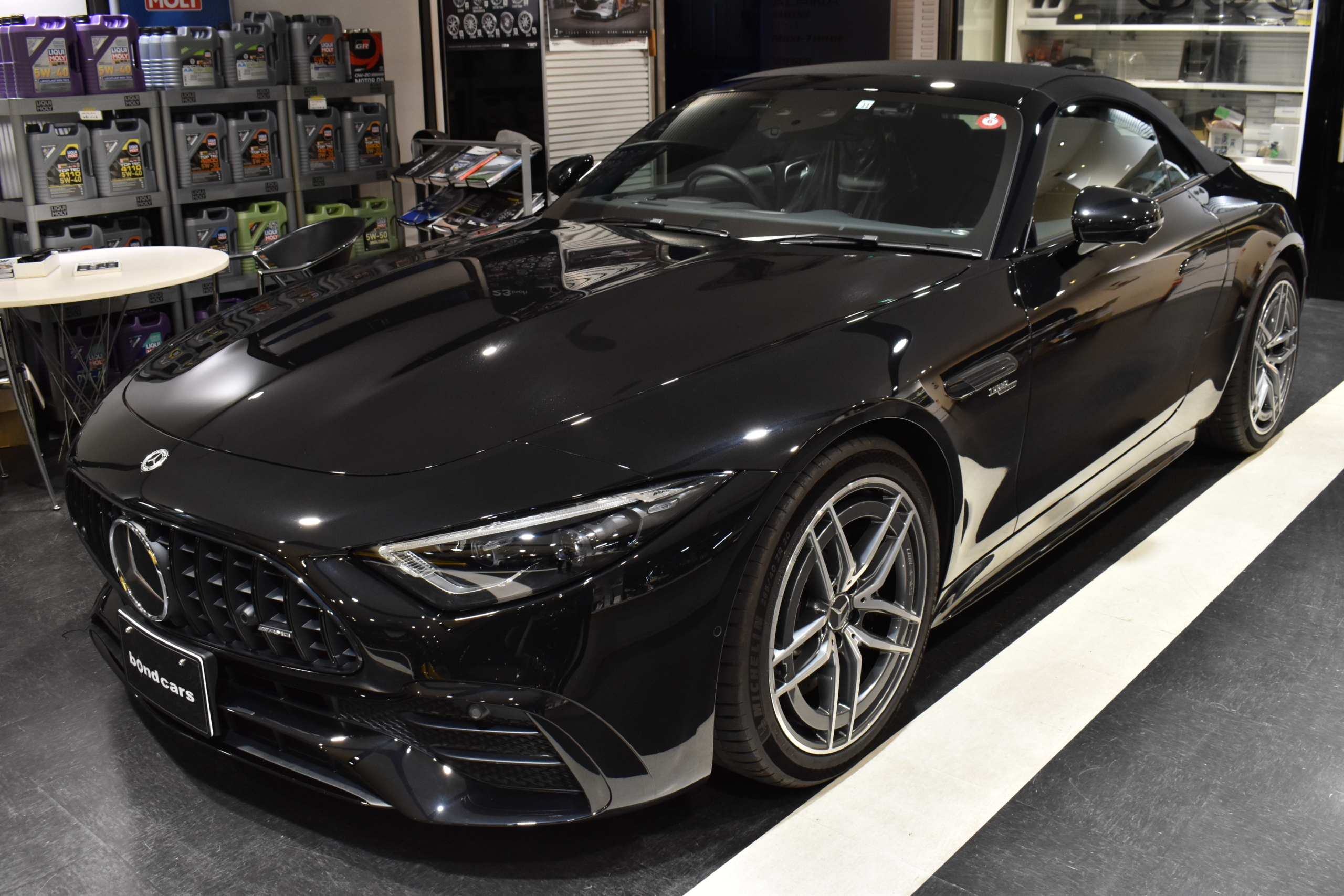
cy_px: 448
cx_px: 672
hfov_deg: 57.2
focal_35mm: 33
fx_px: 1232
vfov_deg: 40.0
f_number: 8
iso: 900
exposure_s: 1/40
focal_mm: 22
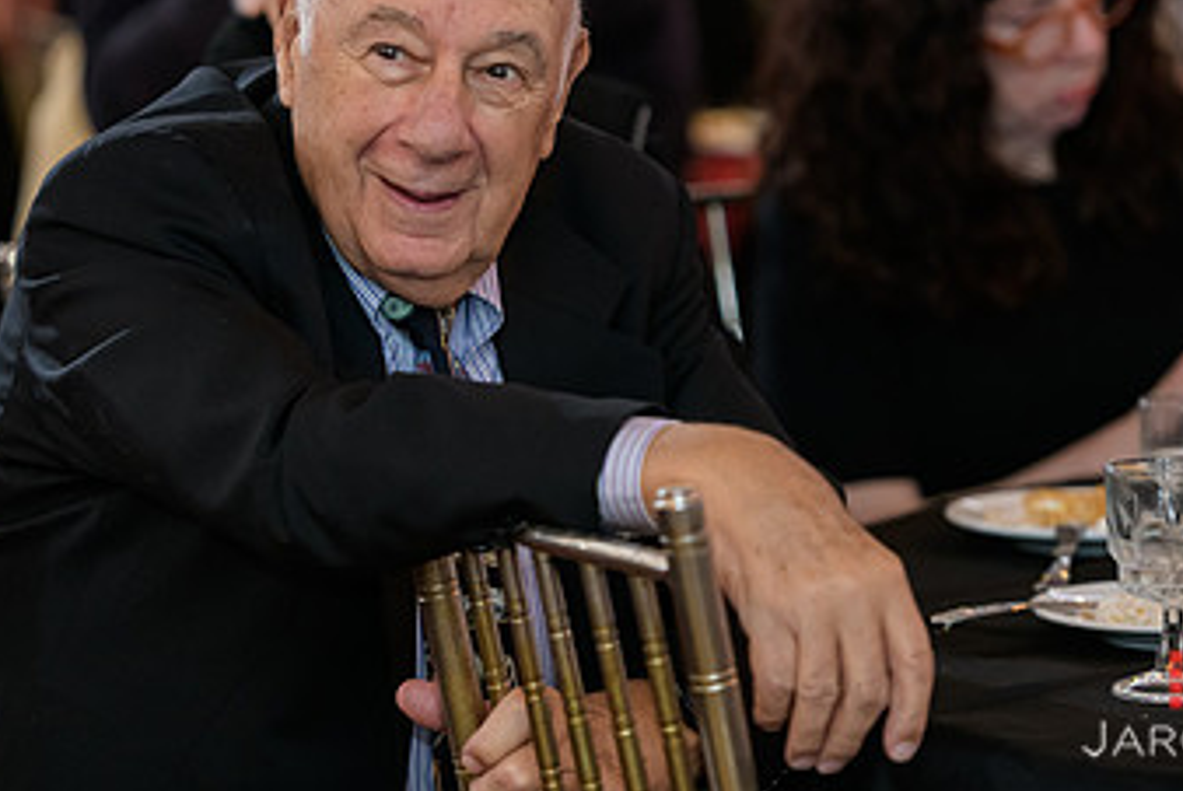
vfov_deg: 5.7
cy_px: 156
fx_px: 7893
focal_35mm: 240
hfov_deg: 8.6
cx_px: 402
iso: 1600
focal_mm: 140
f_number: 3.2
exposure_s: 1/125
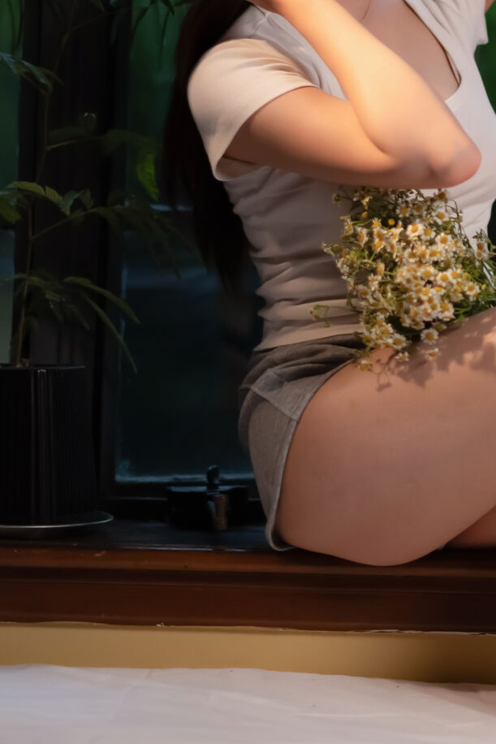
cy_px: 138
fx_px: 3450
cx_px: 403
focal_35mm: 167
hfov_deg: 8.2
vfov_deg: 12.2
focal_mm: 85
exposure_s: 1/100
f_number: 1.4
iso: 800
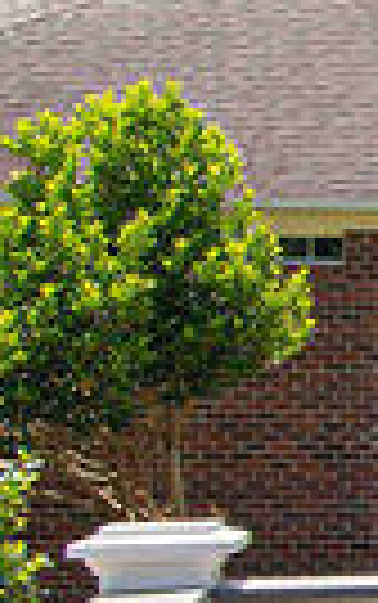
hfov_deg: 6.4
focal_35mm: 125
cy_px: 304
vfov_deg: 16.7
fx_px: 2056
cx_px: 1832
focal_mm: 16
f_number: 8
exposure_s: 1/200
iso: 320
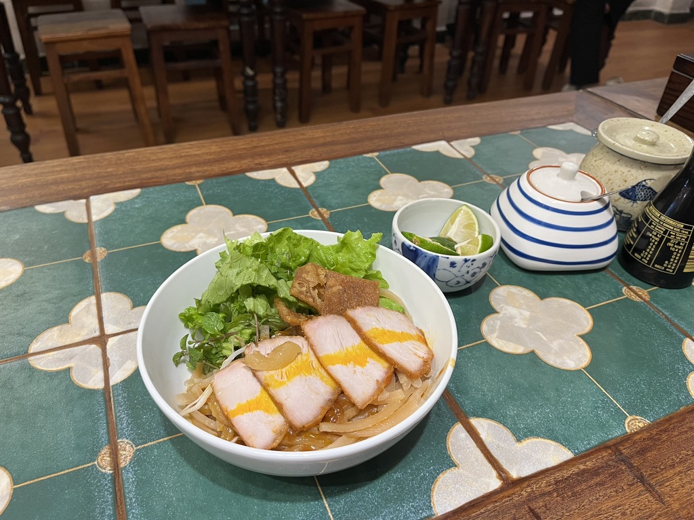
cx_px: 347
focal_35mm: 26
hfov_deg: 67.3
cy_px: 260
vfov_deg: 53.1
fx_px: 521
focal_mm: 5.1
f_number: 1.6
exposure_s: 1/50
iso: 80
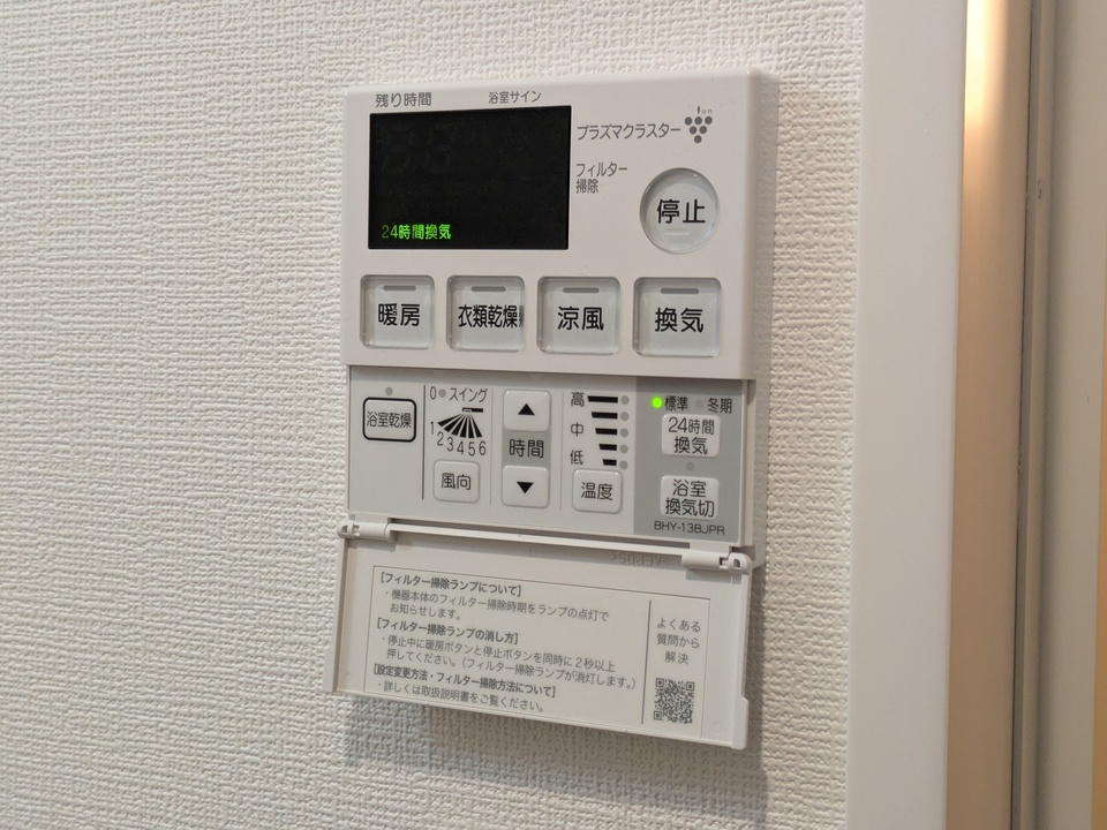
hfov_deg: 37.5
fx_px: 1631
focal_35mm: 51
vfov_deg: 28.6
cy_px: 415
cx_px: 554
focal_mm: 5.43
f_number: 1.89
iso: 125
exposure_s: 1/60
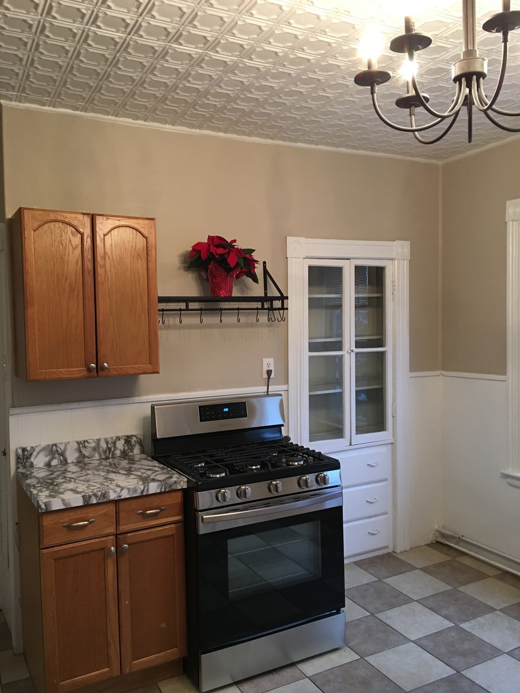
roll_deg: +1.0
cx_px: 260
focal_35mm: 29
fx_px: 581
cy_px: 346
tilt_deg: -1.2
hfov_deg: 48.2
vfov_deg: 61.7
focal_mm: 4.15
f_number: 2.2
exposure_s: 1/15
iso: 64
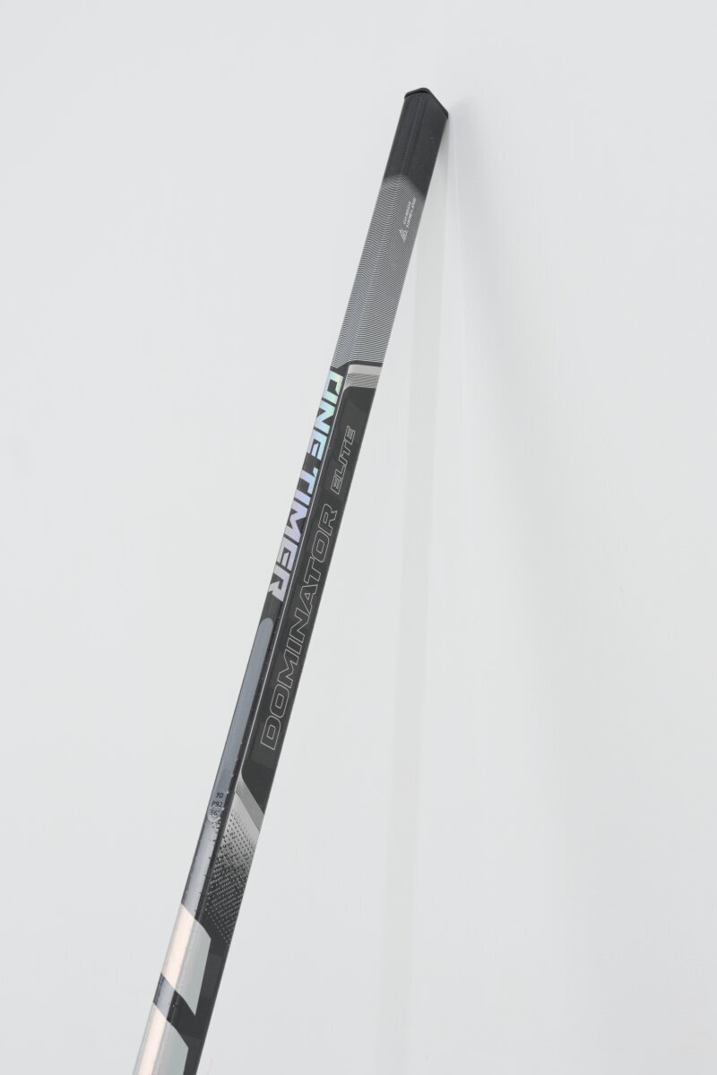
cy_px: 538
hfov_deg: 28.1
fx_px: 1434
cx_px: 358
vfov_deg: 41.1
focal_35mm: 48
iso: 100
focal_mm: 32
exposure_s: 1/160
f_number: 6.3
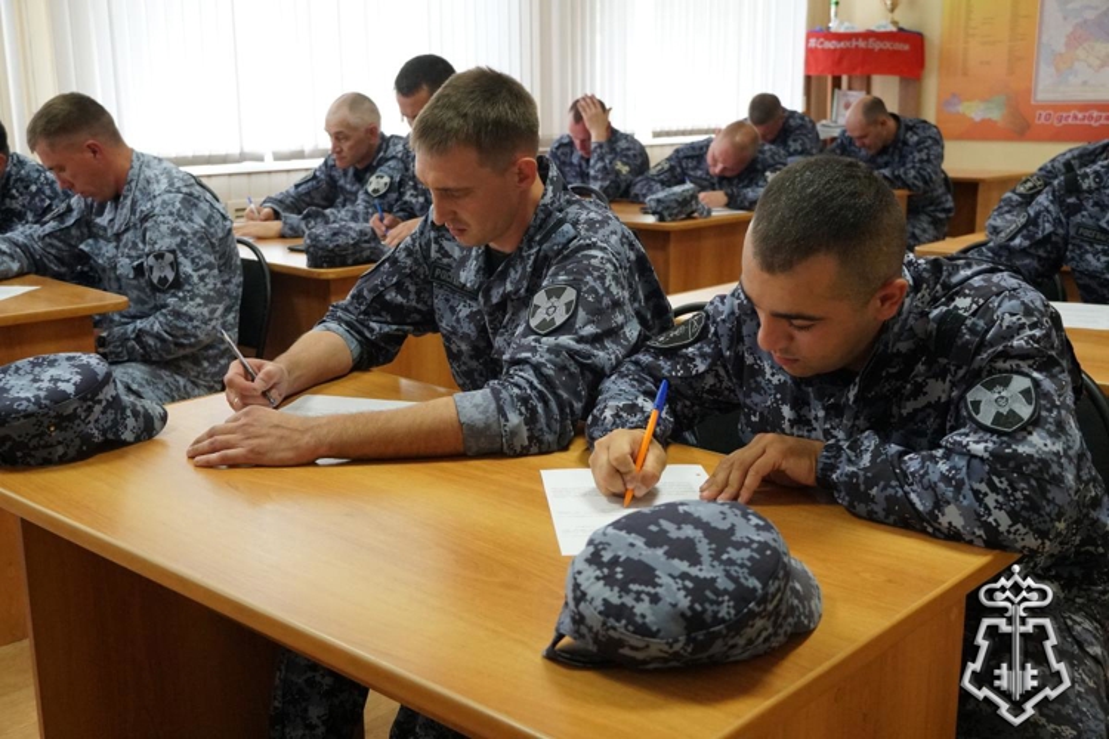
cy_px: 370
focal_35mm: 40
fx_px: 1248
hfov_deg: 47.9
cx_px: 554
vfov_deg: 33.0
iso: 3200
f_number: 4.5
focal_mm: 27
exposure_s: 1/160
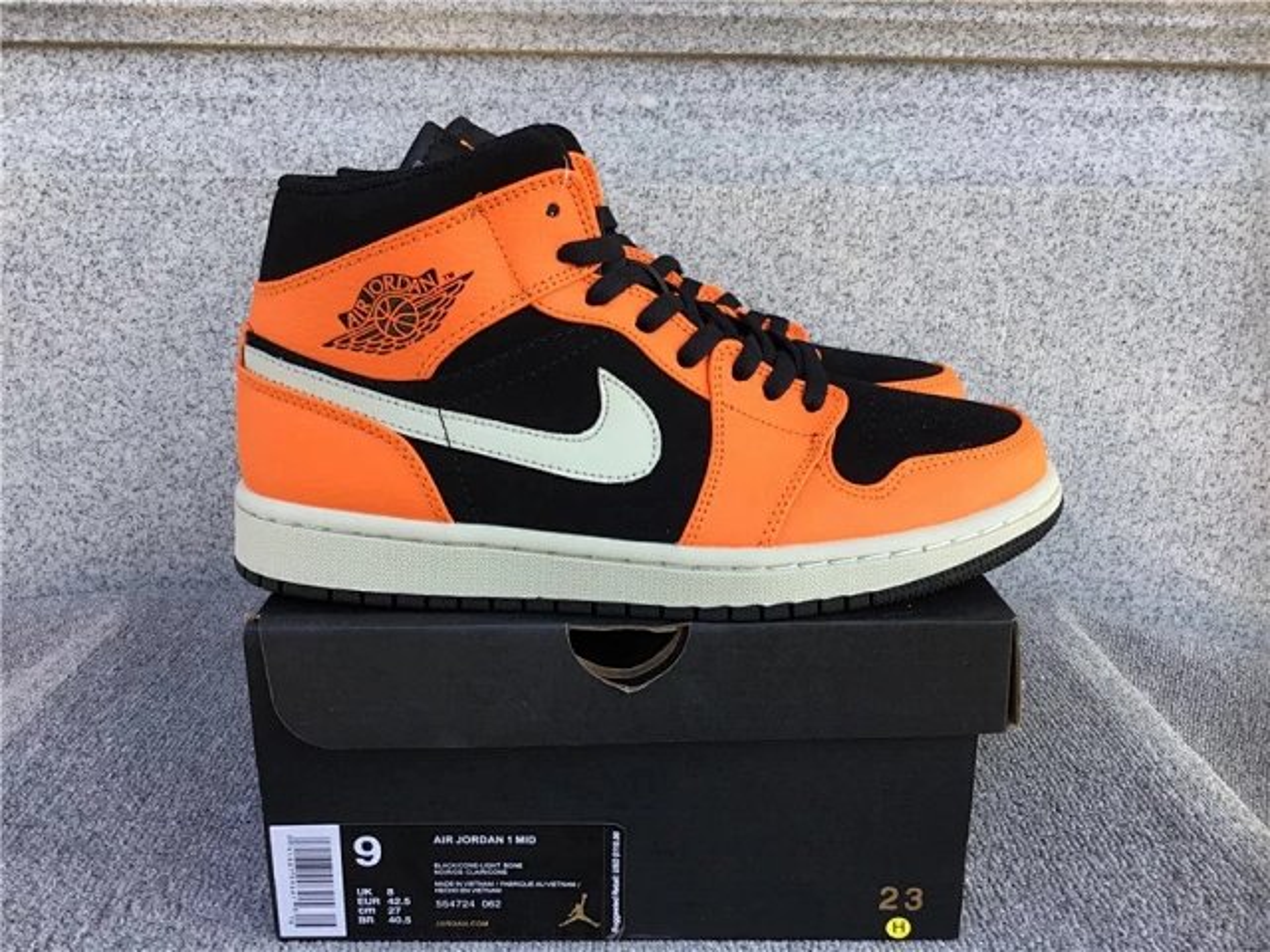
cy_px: 476
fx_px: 1137
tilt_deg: -16.4
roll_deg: -0.6
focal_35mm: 31
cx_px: 635
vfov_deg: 45.4
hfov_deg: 58.4
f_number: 2.4
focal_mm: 3.3
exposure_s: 1/149
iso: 25
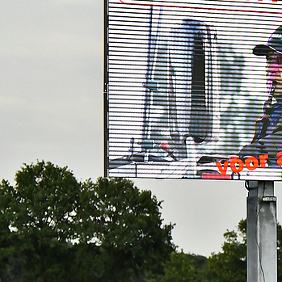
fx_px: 2313
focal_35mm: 251
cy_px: 106
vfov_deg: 7.0
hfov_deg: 6.9
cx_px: 293
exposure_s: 1/8000
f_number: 5.6
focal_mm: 86
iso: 2000
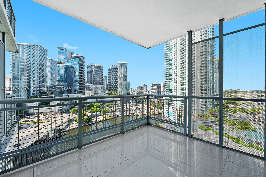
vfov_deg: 81.3
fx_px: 103
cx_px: 133
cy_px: 88
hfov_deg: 104.2
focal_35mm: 14
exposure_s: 1/640
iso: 200
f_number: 8
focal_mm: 14
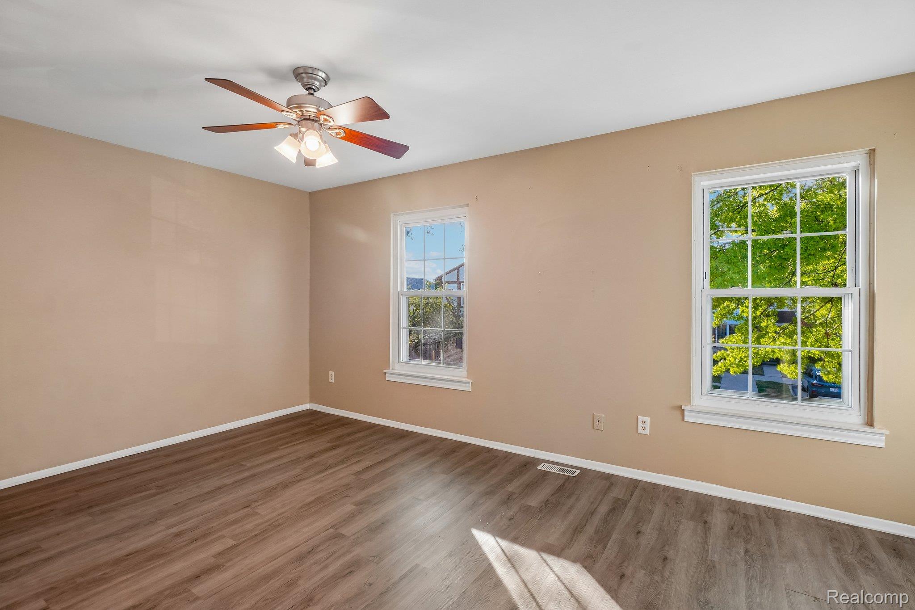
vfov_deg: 72.0
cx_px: 458
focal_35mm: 16
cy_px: 305
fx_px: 419
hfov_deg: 95.0
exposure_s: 1/20
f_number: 8
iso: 400
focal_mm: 11
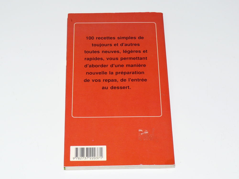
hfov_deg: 22.0
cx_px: 120
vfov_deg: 16.6
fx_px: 614
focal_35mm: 89
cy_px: 90
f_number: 3.2
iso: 100
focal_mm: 13.8
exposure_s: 1/30
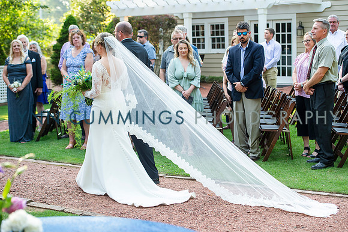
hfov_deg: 28.9
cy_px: 116
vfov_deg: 19.4
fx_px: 676
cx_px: 174
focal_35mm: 70
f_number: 3.5
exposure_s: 1/400
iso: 400
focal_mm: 70
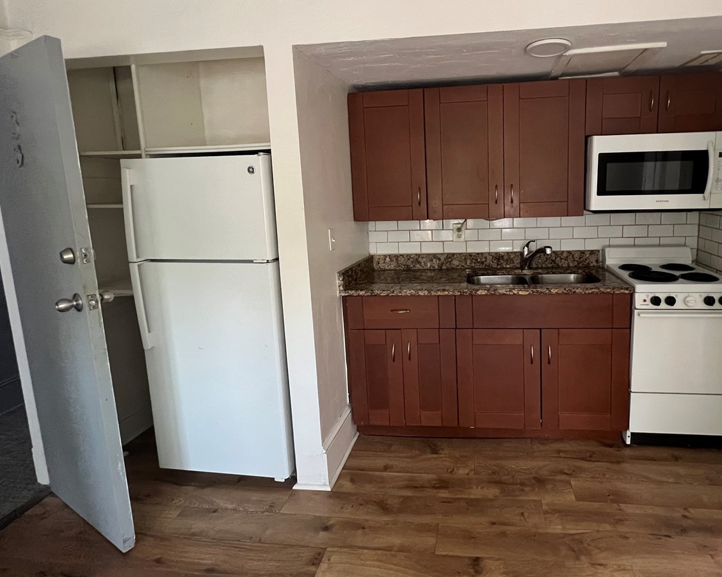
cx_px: 440
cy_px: 246
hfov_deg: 85.1
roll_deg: +0.9
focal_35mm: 18
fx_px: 385
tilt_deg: -7.6
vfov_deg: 73.4
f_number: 1.8
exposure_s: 1/60
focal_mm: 1.57
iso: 500
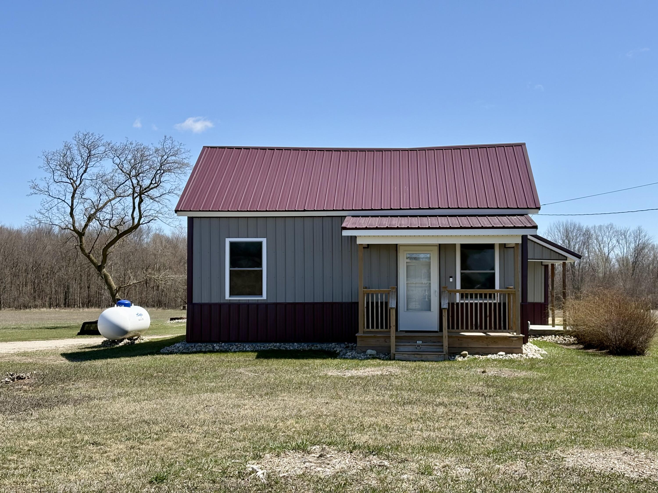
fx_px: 988
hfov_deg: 36.8
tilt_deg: +2.9
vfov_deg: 28.0
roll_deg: +0.1
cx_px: 329
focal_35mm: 52
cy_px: 246
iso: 32
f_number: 1.6
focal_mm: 5.96
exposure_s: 1/2283
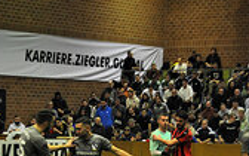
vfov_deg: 8.0
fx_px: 1108
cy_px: 163
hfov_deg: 12.8
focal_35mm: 163
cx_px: 98
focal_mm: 45
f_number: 4.8
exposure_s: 1/40
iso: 1600
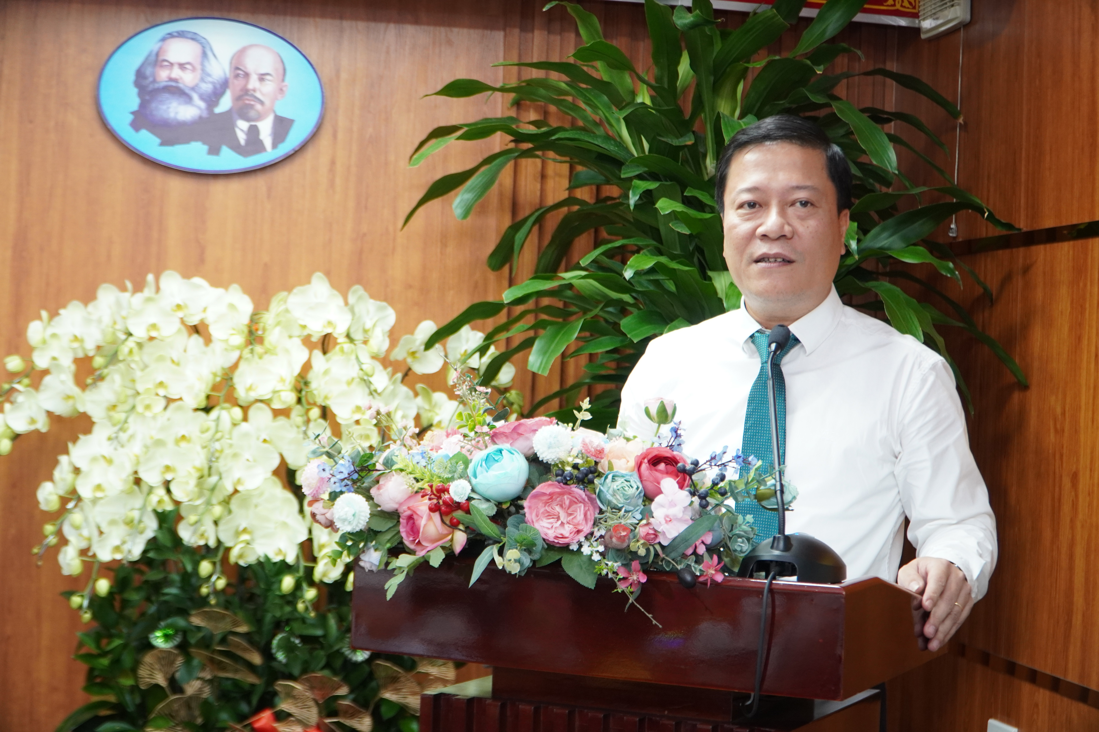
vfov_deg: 23.2
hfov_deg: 34.2
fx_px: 1786
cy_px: 366
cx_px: 550
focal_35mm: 58
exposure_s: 1/80
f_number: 4.5
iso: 1000
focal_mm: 39
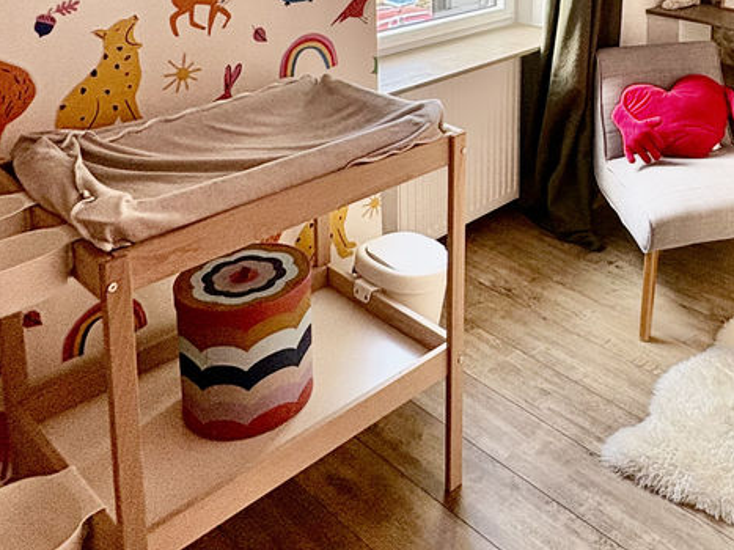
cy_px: 96
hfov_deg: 54.5
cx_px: 619
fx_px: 636
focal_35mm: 30
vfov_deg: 44.1
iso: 160
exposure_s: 1/99
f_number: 2.2
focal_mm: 2.22
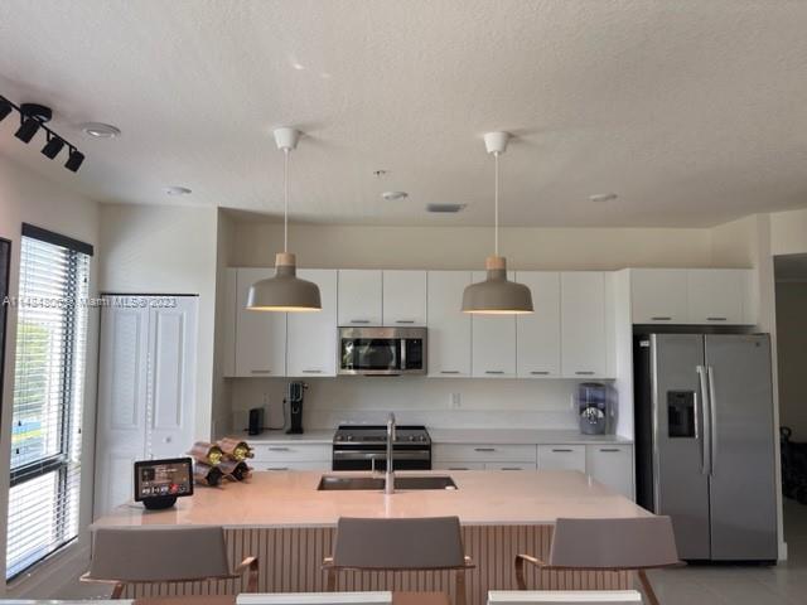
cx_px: 404
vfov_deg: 53.1
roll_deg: -0.5
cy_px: 302
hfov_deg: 67.3
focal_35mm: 26
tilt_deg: +4.4
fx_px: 606
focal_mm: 5.7
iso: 50
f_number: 1.5
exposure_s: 1/160
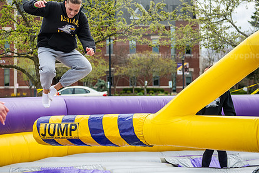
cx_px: 98
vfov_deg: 17.7
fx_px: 554
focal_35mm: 77
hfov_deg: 26.2
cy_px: 69
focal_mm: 55
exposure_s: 1/1000
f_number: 3.2
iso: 125
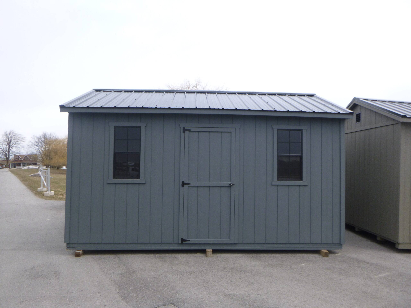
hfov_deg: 69.4
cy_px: 154
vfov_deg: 54.9
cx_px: 206
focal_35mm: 25
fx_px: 297
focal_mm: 4.5
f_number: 3.9
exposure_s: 1/400
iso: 100
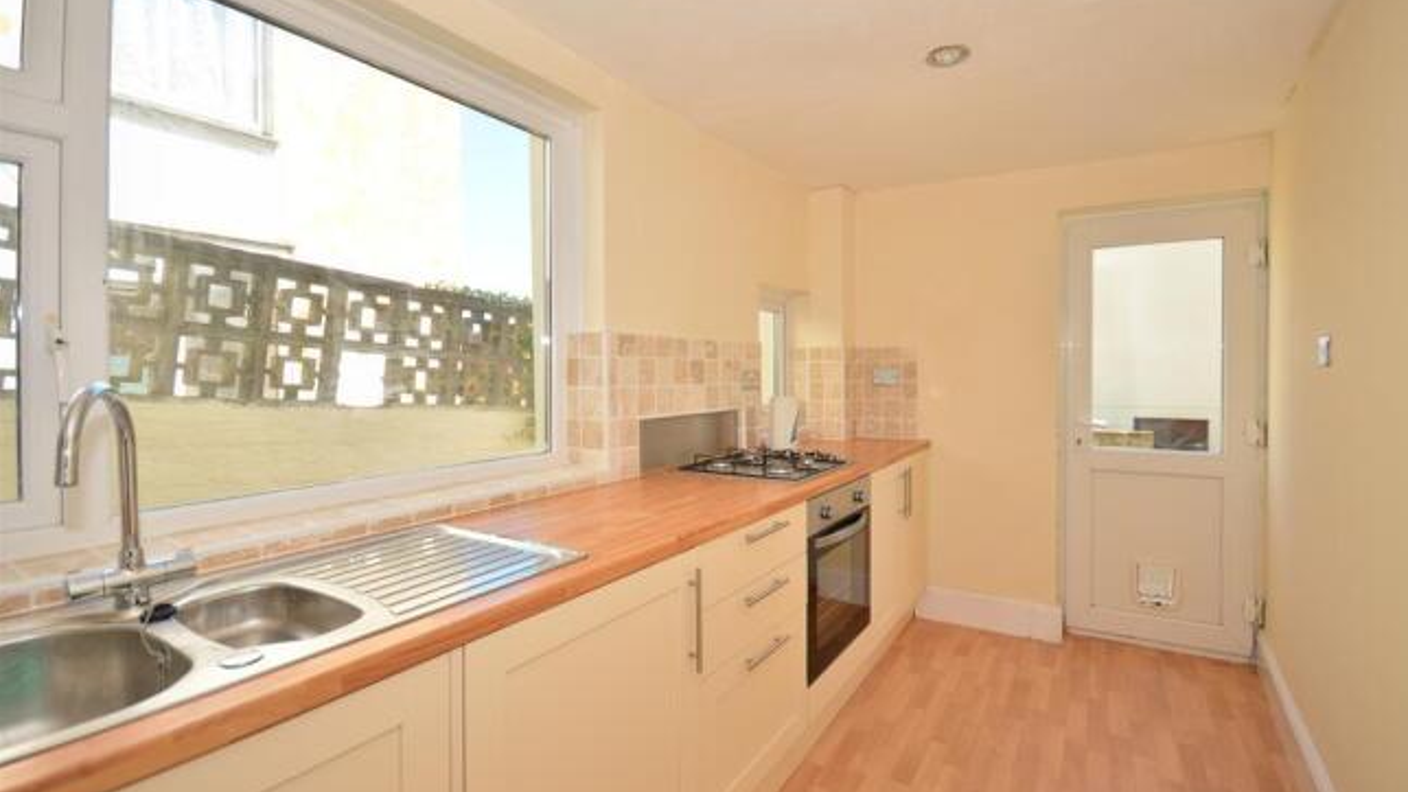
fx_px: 597
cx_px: 716
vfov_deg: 67.1
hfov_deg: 99.3
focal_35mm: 16
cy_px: 378
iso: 200
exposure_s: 1/125
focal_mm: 10
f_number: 5.6
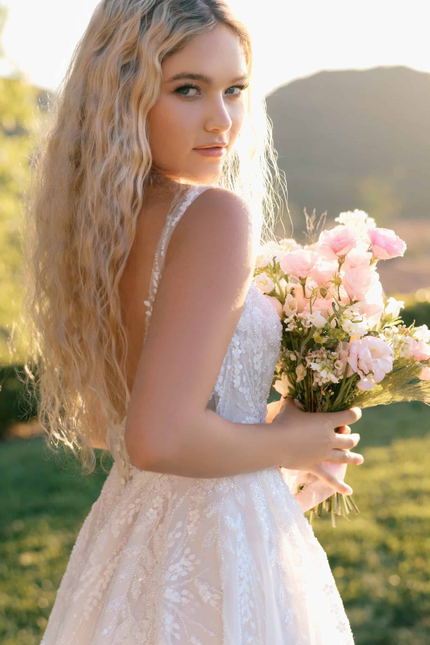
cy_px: 322
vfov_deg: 34.5
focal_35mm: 58
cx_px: 215
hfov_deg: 23.4
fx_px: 1039
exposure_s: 1/250
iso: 180
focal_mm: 58
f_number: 3.2
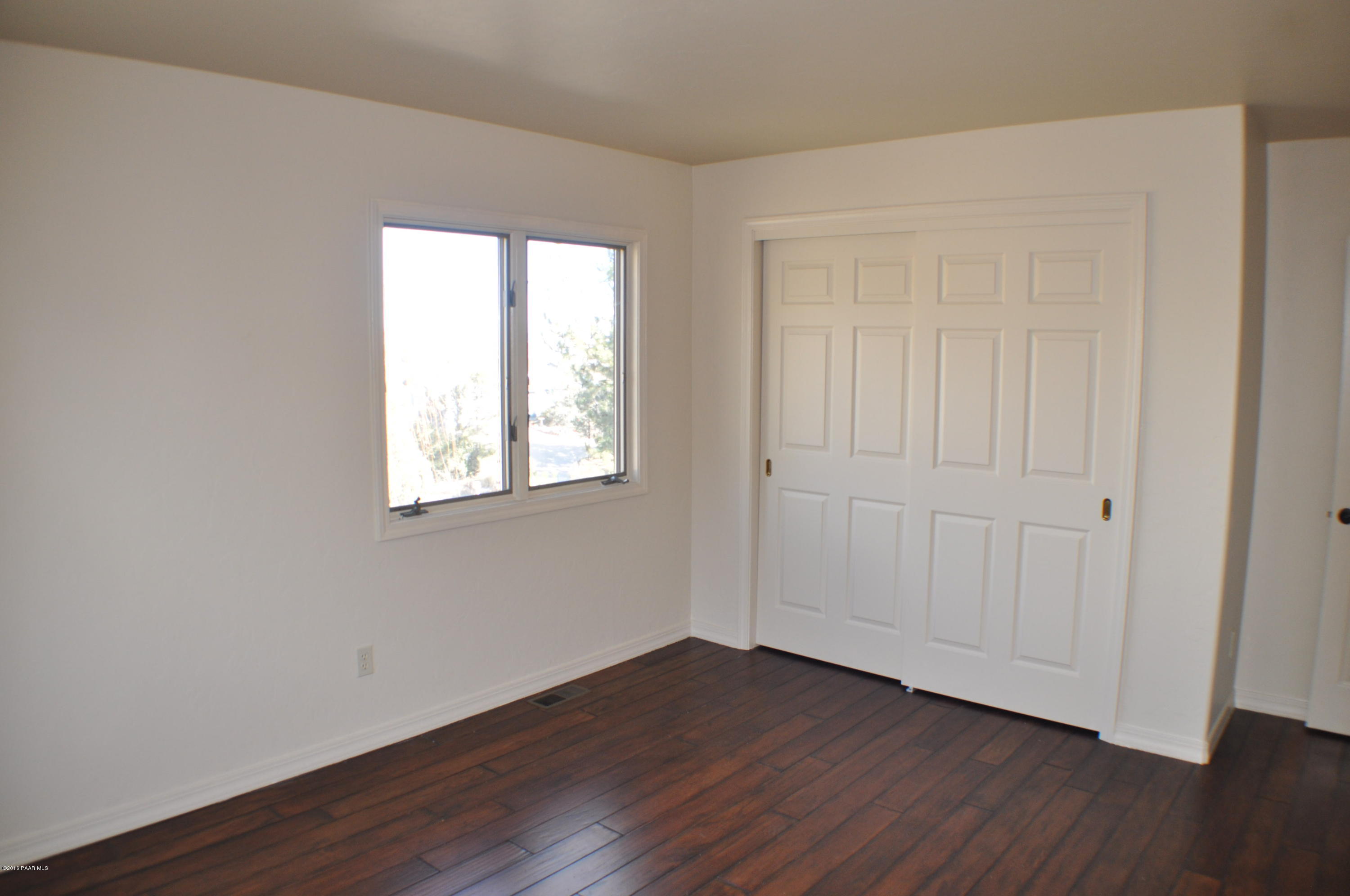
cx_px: 675
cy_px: 448
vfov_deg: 39.9
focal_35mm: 33
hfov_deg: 57.3
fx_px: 1236
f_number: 4
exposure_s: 1/60
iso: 400
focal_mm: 22
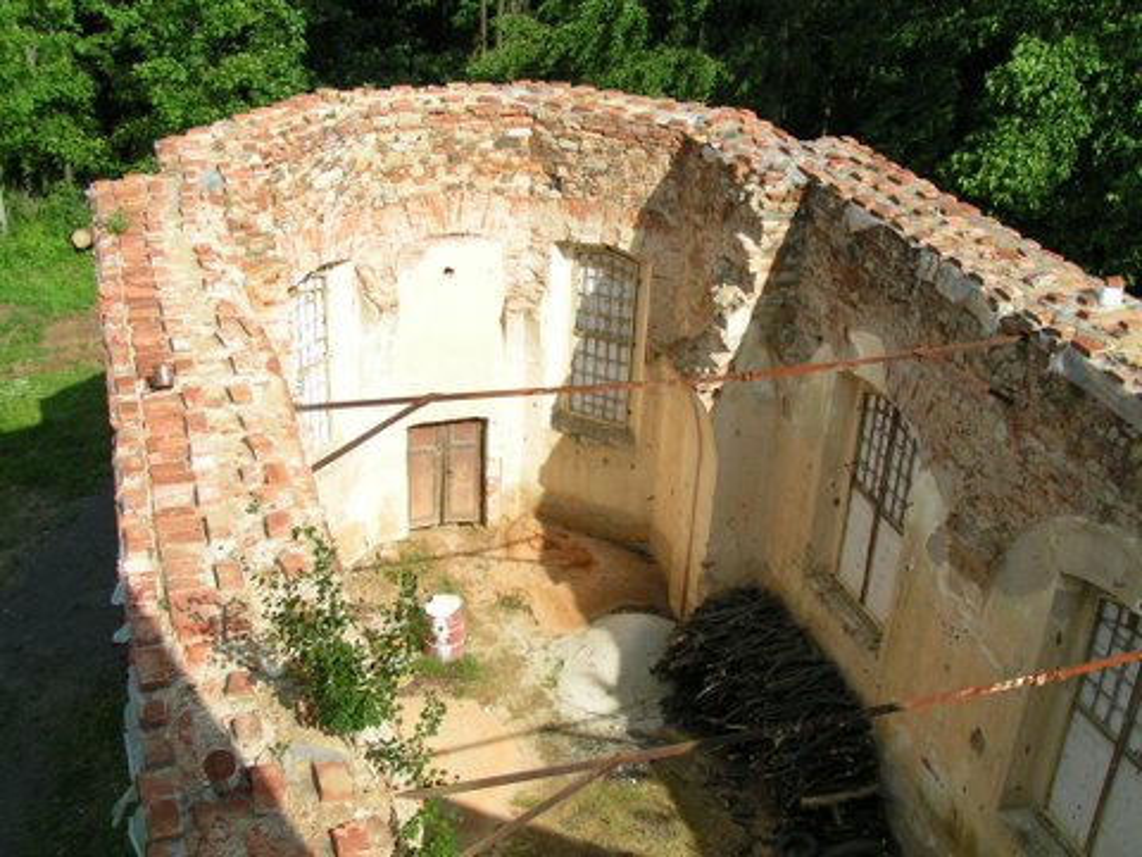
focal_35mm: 39
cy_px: 428
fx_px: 1287
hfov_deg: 47.9
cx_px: 571
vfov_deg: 36.8
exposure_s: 1/400
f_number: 5.6
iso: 50
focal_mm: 6
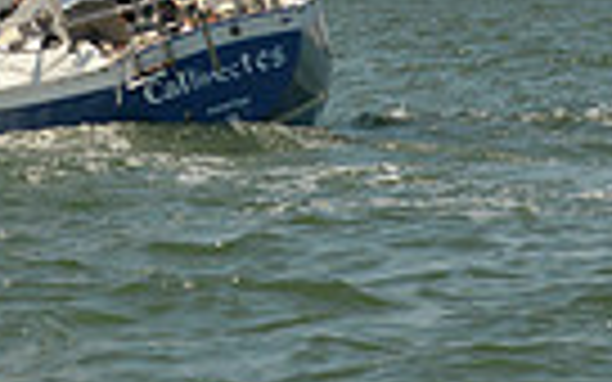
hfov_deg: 5.1
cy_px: -840
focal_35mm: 414
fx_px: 6905
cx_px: -97
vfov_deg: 3.1
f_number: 8
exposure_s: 1/640
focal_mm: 95
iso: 200
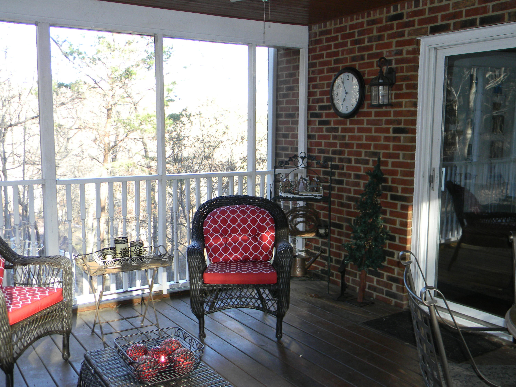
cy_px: 194
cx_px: 258
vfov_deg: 39.7
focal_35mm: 36
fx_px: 537
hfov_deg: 51.4
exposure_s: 1/30
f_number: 3.7
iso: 137
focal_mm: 6.4
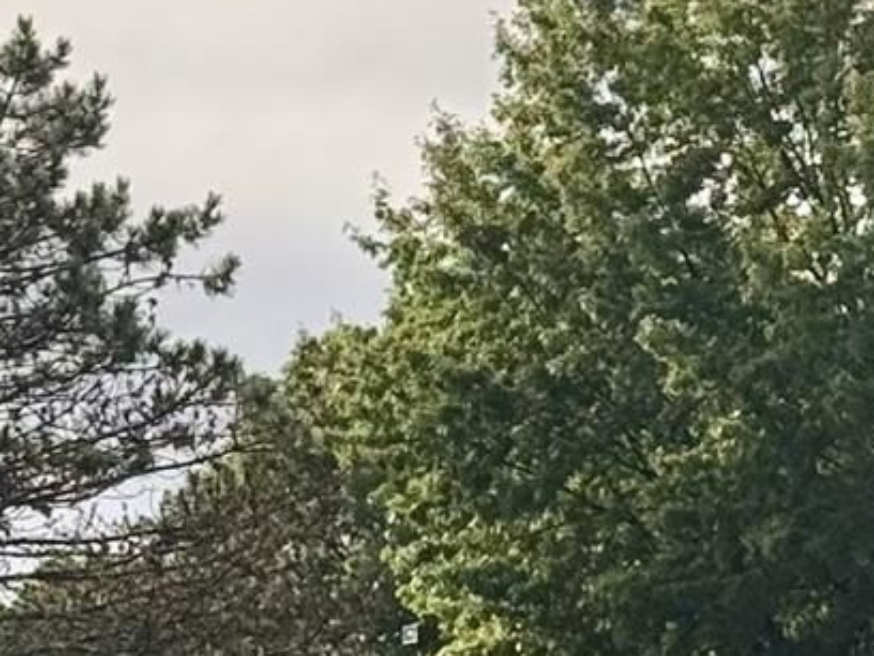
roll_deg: -1.1
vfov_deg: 6.0
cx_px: 186
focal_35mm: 241
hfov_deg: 8.2
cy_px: 1246
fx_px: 6085
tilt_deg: -2.8
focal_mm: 6.76
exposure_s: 1/2865
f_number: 1.78
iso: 100
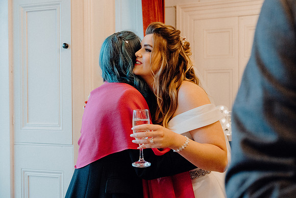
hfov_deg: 53.1
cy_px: 99
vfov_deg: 36.9
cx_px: 148
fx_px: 296
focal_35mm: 36
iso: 5000
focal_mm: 36
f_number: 3.5
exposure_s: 1/200
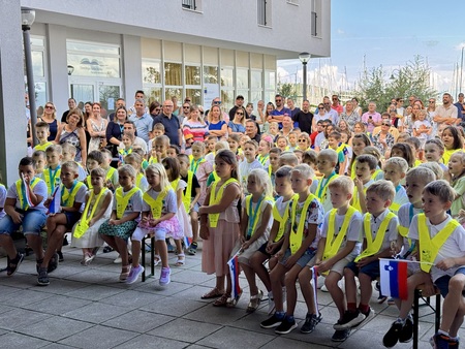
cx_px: 232
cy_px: 174
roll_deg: +1.2
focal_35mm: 48
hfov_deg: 39.6
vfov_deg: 30.3
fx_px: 645
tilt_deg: -5.8
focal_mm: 6.76
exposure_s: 1/274
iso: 64
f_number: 1.78
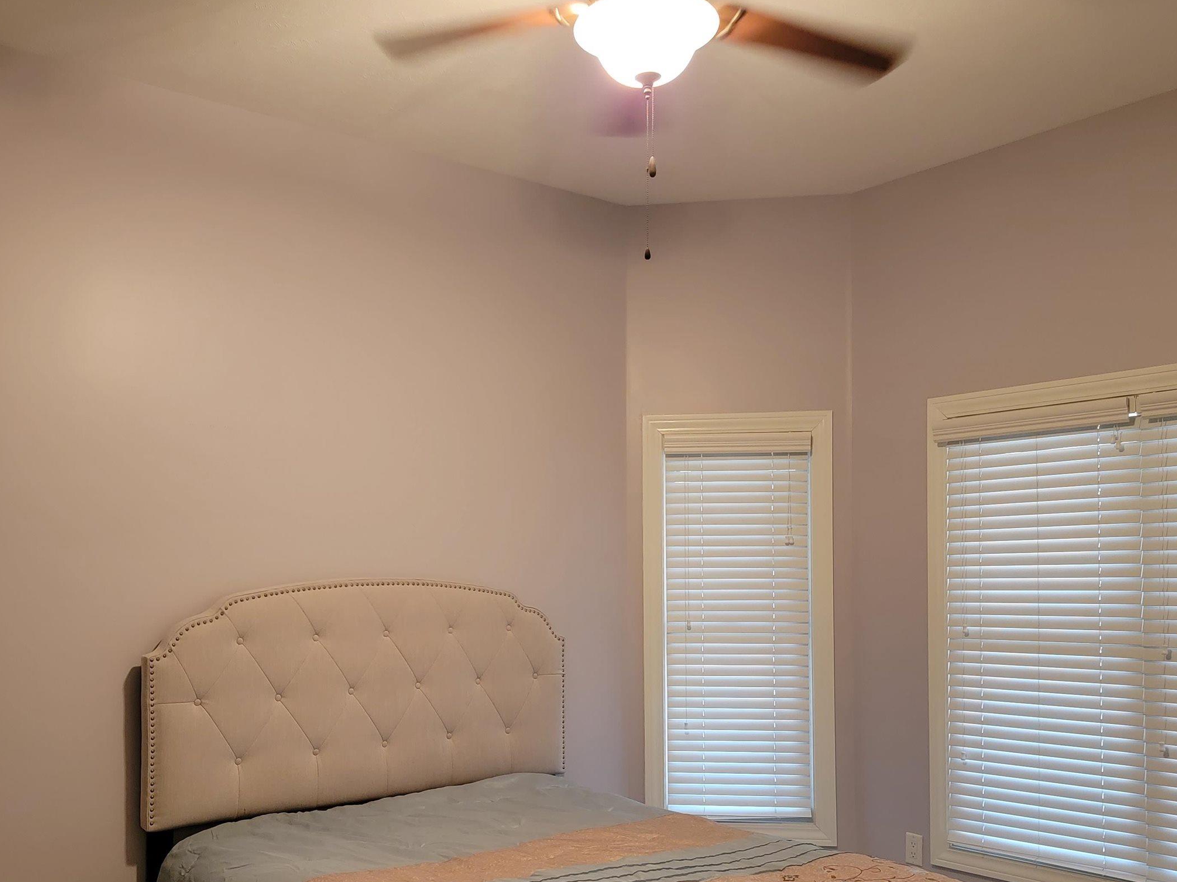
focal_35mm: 35
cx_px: 559
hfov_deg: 52.6
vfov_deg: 40.4
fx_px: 1190
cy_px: 559
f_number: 1.8
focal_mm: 6.7
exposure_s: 1/40
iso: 500
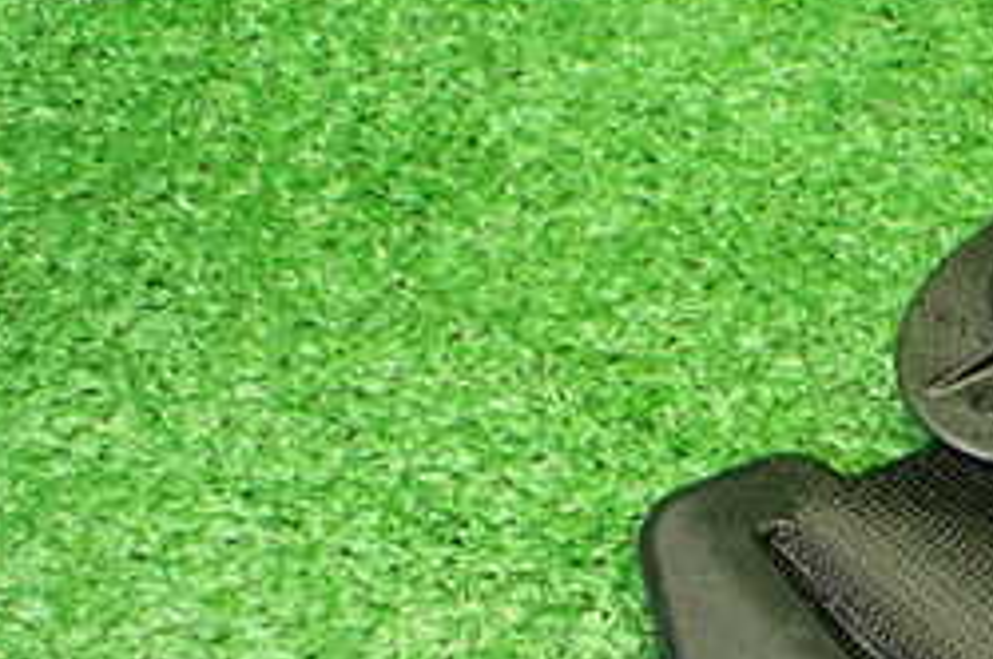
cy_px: 707
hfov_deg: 25.2
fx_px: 2066
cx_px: 1072
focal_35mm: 75
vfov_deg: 17.6
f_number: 2.3
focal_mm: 5.4
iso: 800
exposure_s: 1/125
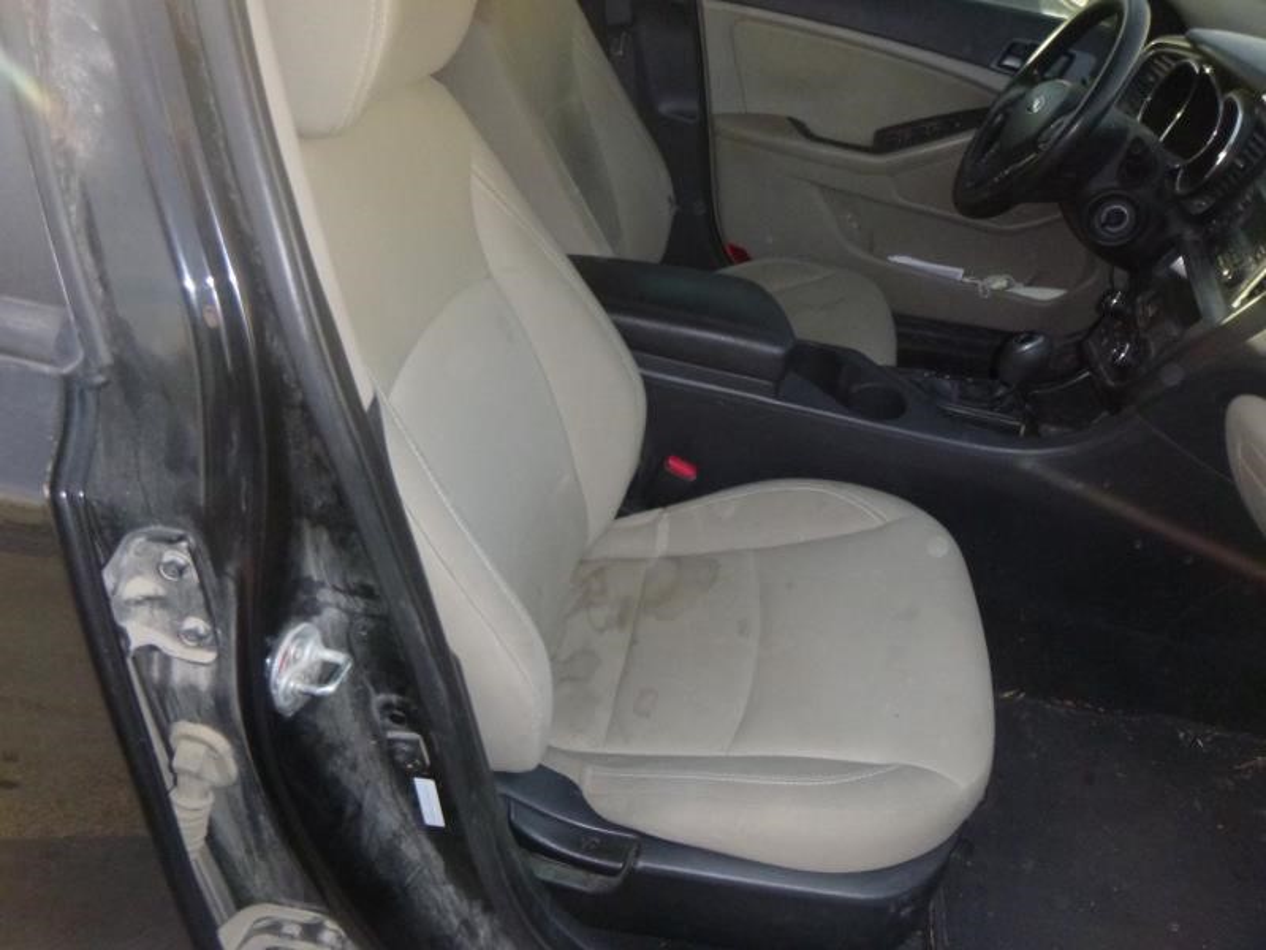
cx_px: 633
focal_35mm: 25
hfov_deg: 69.4
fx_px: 914
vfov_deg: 54.9
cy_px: 475
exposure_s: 1/250
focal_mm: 4.5
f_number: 3.9
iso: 400
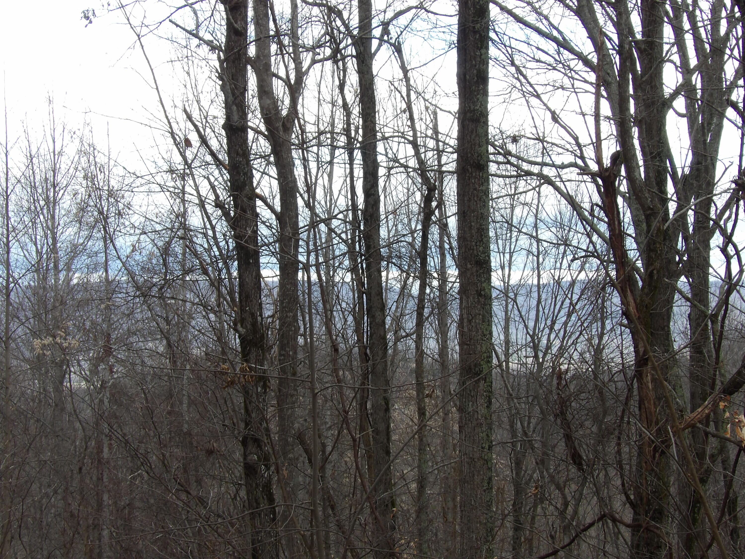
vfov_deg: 14.5
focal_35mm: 102
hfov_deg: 19.3
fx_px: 2195
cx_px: 372
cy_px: 280
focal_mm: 18.2
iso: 100
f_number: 7.2
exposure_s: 1/60
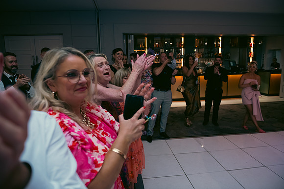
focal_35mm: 24
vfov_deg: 53.2
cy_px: 94
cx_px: 142
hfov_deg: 73.7
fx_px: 189
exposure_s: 1/160
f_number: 3.5
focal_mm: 24
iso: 800
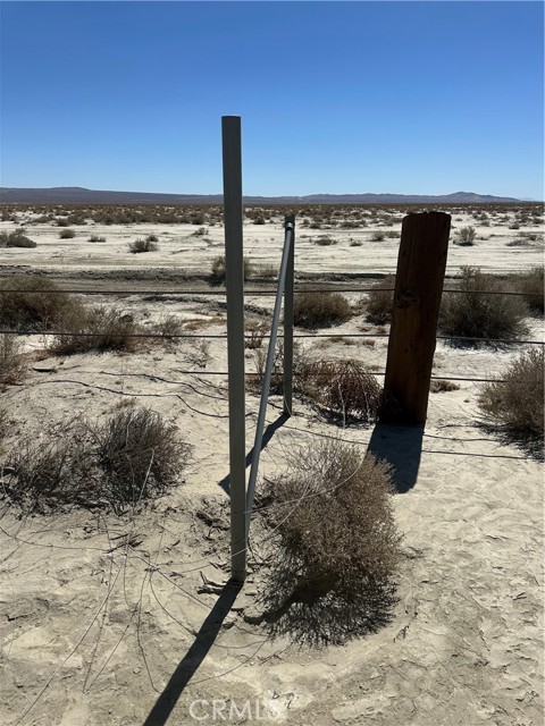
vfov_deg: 71.6
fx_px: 504
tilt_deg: -16.2
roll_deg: +0.6
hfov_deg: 56.8
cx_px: 272
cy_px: 363
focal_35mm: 24
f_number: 1.78
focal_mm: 6.86
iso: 80
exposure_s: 1/9709
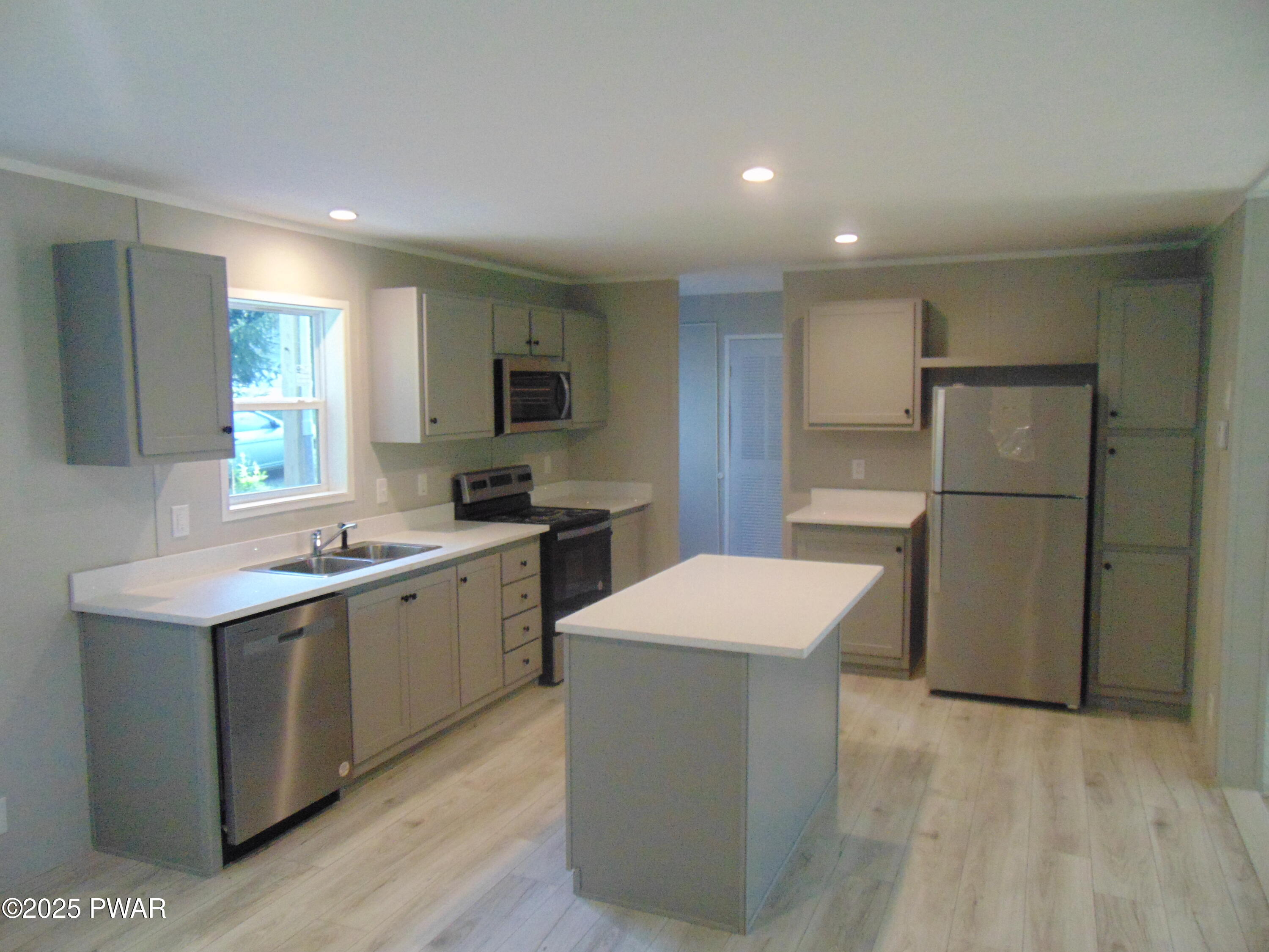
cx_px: 634
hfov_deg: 69.4
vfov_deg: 54.9
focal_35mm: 25
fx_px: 916
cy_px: 476
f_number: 3
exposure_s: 1/50
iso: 500
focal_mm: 4.5
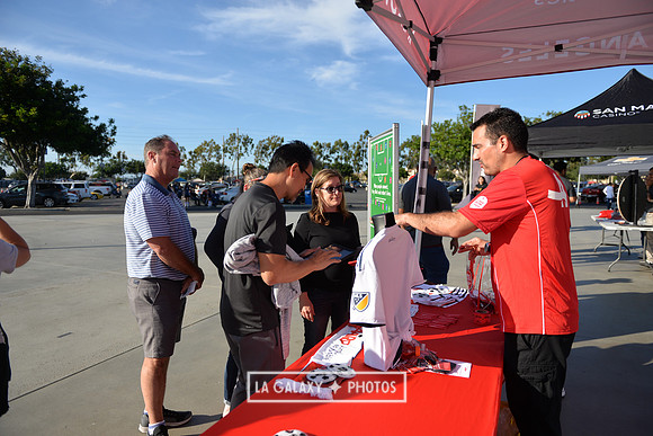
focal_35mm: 24
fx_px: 435
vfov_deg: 53.2
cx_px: 326
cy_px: 218
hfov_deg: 73.7
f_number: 2.8
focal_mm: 24
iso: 100
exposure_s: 1/2000
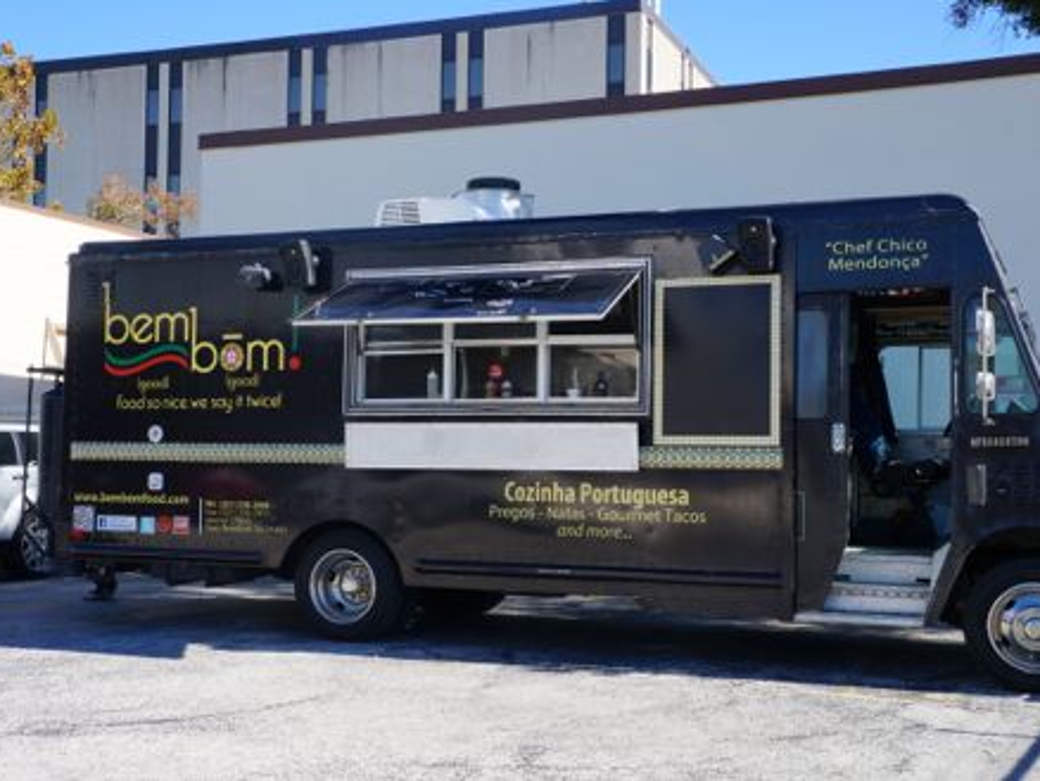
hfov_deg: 41.2
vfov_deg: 31.5
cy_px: 389
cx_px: 544
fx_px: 1383
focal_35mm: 46
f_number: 11
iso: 100
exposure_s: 1/80
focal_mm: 28
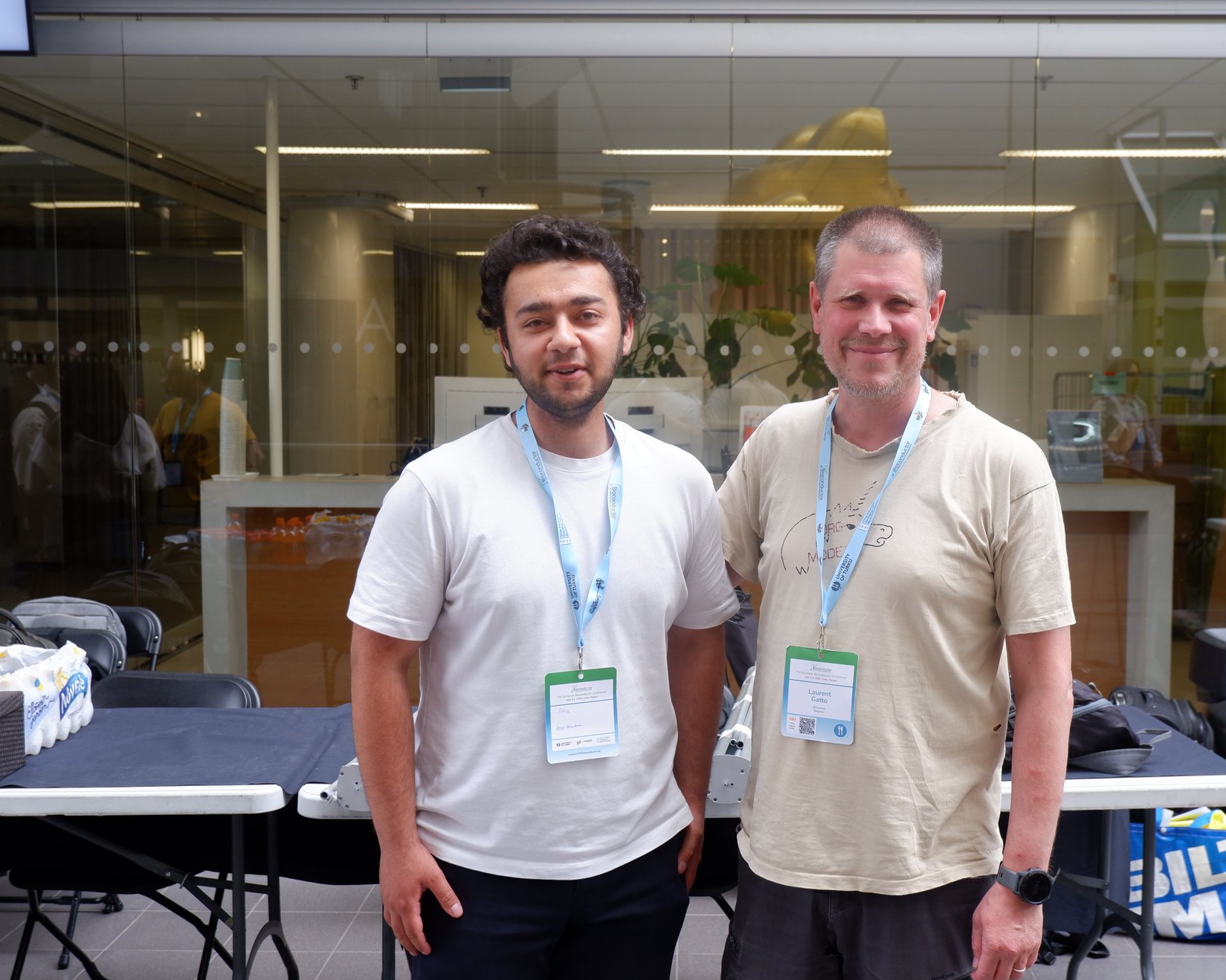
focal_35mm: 41
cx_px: 679
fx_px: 1488
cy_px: 494
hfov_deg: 44.7
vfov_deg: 36.5
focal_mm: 24.9
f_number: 4.4
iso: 400
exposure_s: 1/125
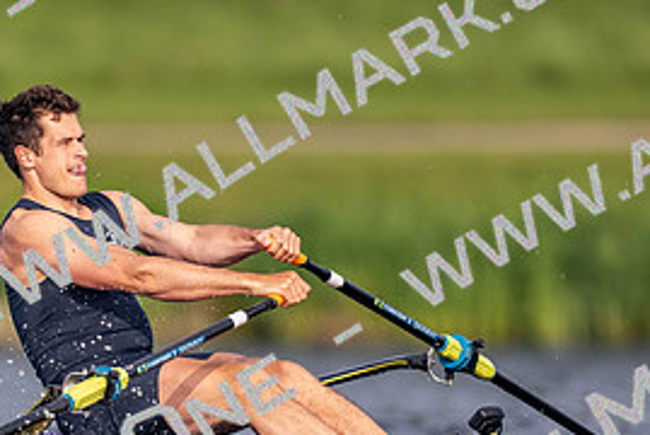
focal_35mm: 1293
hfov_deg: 1.6
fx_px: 23371
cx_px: 225
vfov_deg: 1.1
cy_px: 347
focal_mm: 600
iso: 360
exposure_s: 1/2500
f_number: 4
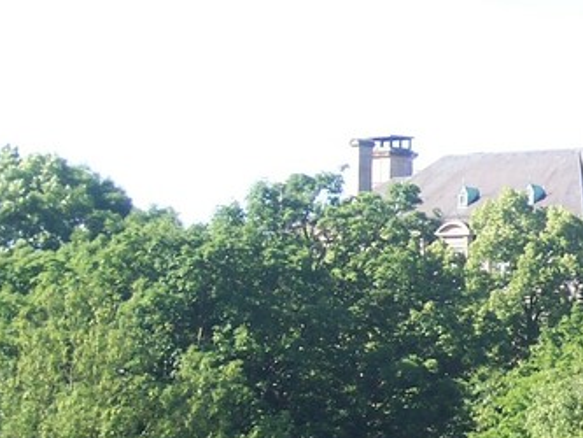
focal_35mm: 224
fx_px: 3774
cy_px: 268
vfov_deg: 6.6
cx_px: 925
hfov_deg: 8.6
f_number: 3.8
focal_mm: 12
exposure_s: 1/200
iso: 80
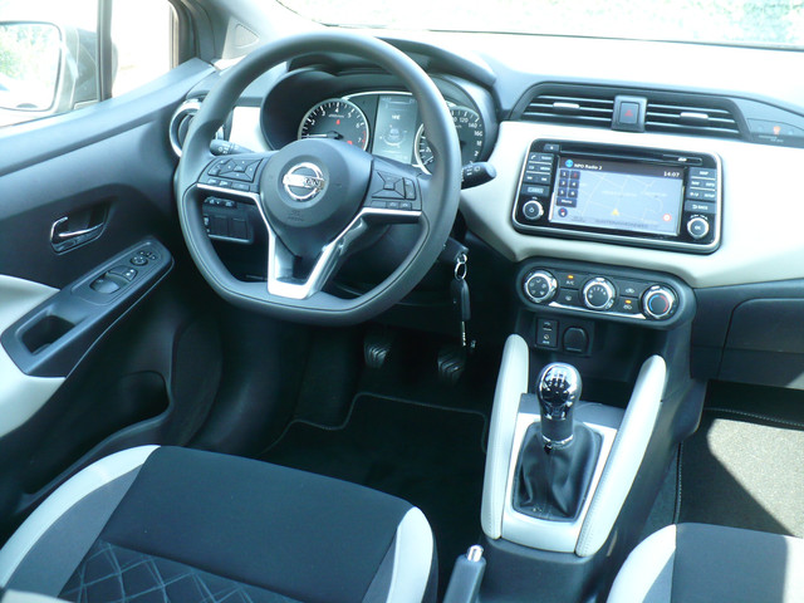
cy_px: 302
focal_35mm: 37
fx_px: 859
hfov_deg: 50.1
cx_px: 402
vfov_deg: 38.7
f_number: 2.8
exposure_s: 1/30
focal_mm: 6.1
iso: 160
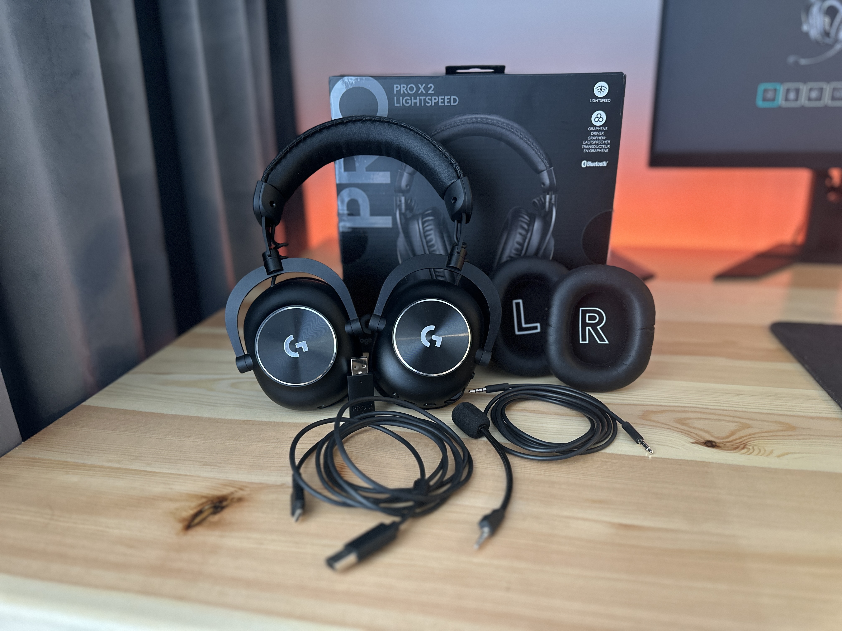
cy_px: 316
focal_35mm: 24
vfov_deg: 56.8
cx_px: 421
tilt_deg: -20.4
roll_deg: +0.5
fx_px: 584
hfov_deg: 71.6
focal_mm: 6.86
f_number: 1.78
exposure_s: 1/59
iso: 1000
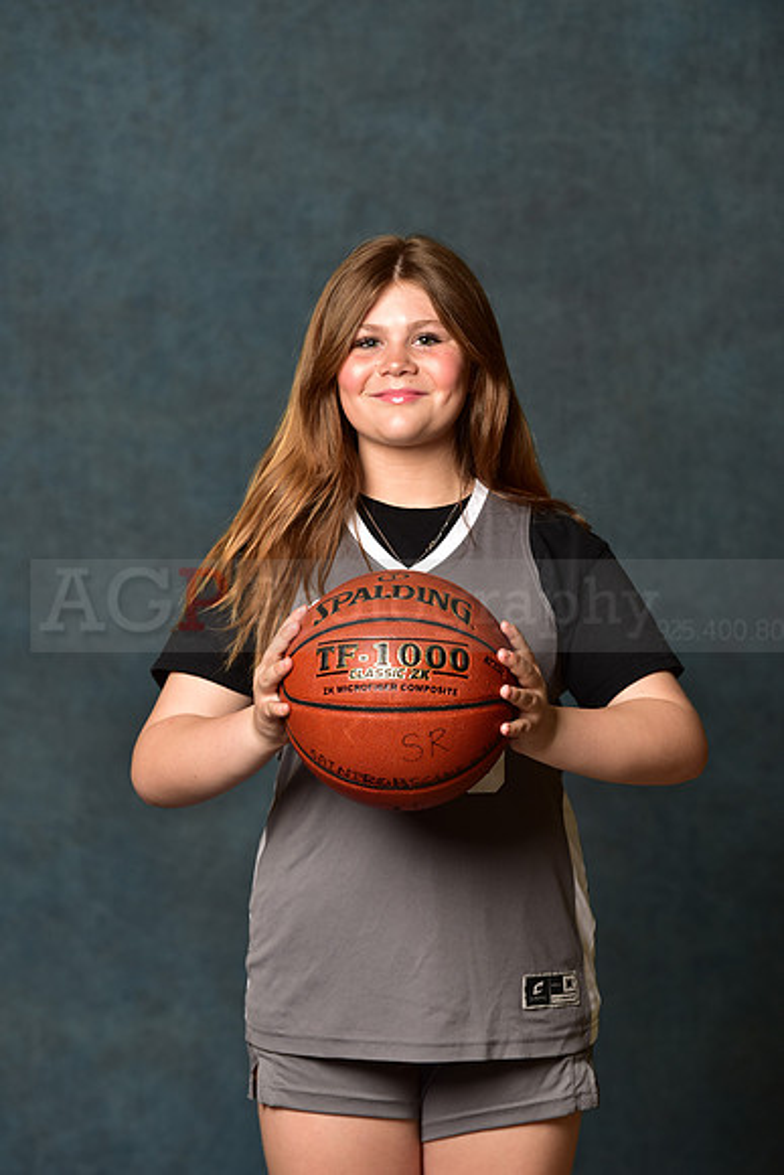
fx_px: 5060
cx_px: 392
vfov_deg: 13.2
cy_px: 588
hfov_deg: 8.9
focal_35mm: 155
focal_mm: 155
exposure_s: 1/200
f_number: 4.5
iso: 200
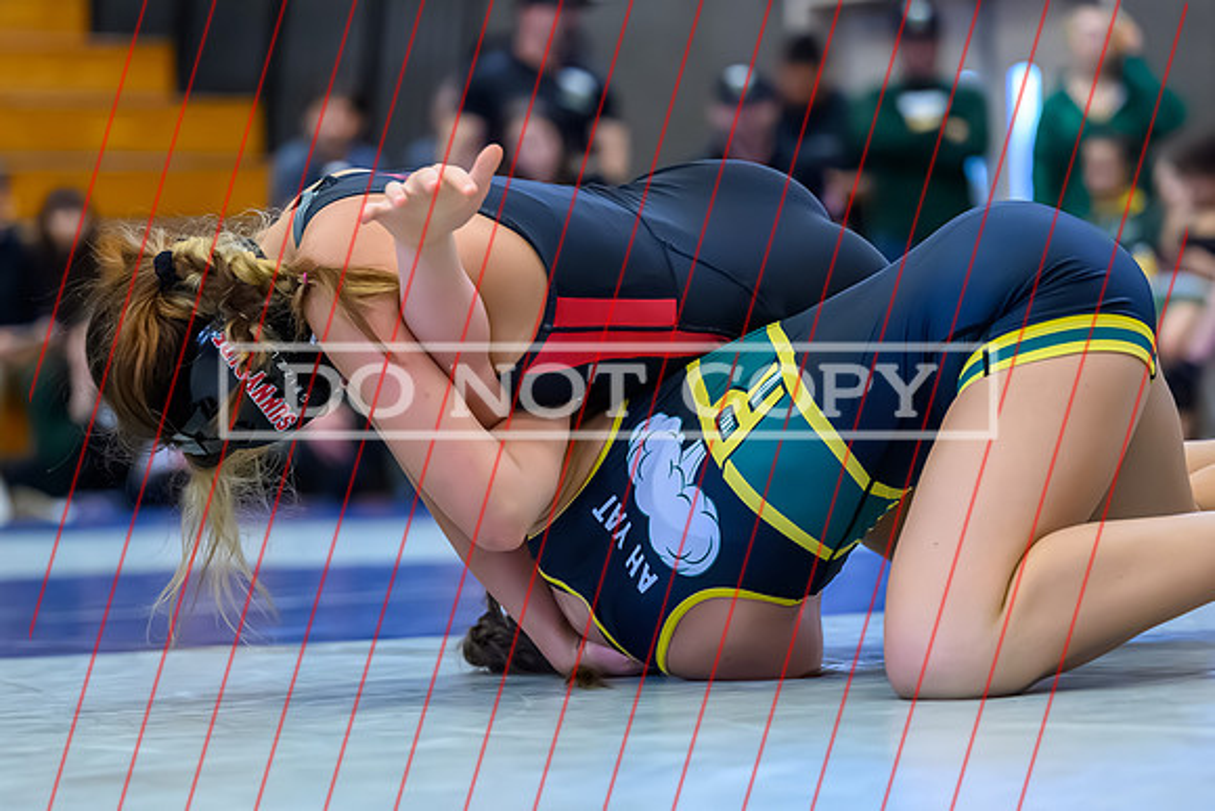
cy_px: 520
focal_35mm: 133
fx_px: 4502
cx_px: 573
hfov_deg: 15.4
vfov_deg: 10.3
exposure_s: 1/640
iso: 8000
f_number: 2.8
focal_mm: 91
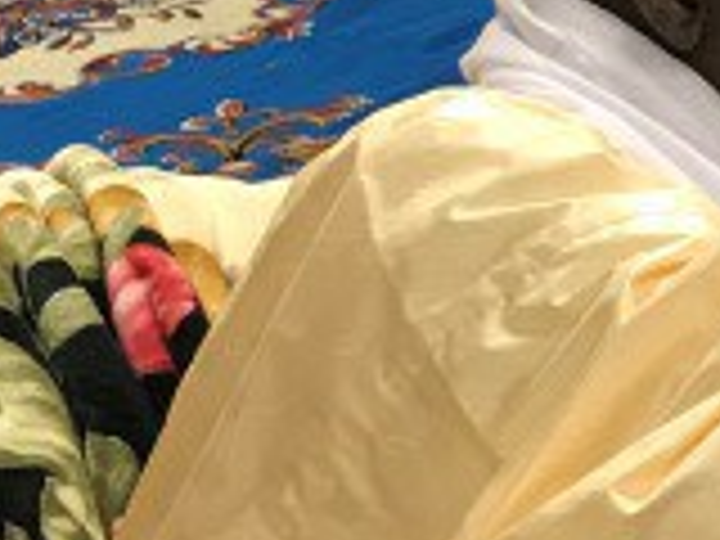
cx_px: 1323
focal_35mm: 179
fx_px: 3723
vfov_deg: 8.3
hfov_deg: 10.4
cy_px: 396
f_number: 1.8
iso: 40
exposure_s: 1/25
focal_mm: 3.99
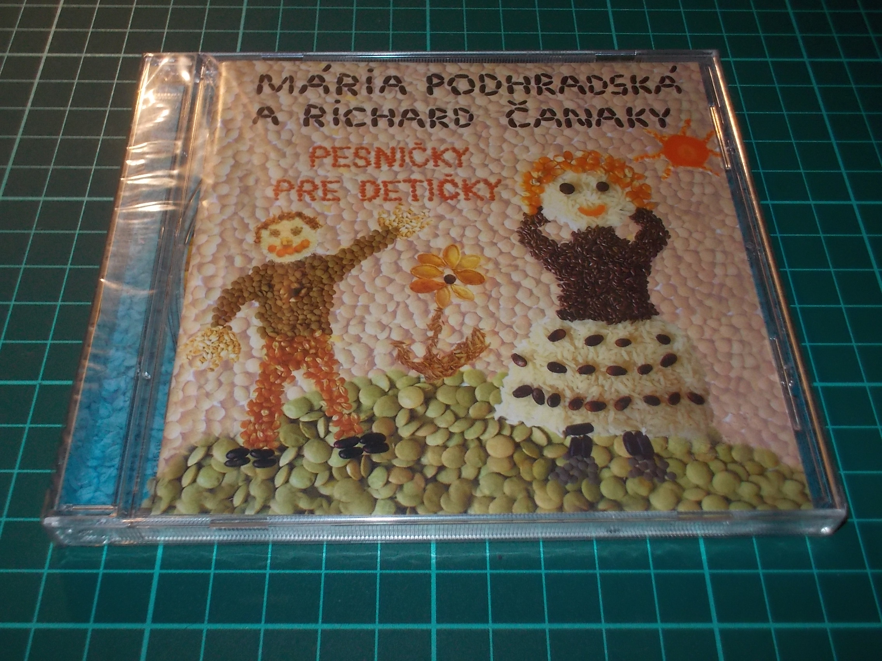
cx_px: 441
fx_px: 943
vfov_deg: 38.7
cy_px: 330
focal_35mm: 37
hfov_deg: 50.1
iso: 200
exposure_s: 1/30
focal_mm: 5.2
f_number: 3.7
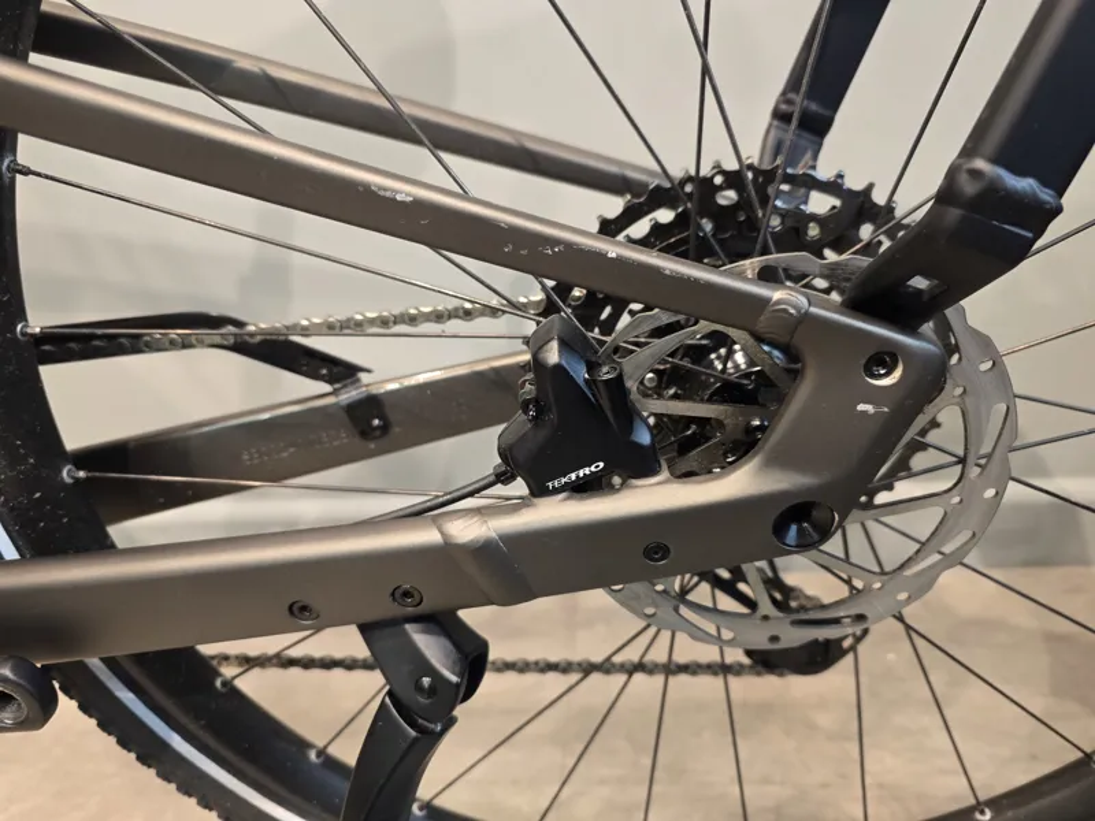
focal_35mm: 23
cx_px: 548
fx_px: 728
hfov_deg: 73.9
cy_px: 410
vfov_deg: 58.9
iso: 250
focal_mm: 6.3
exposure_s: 1/50
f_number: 1.7
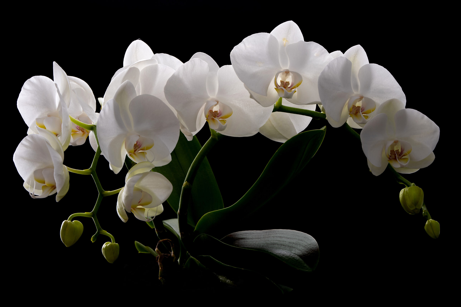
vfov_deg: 13.7
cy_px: 154
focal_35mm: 100
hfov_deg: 20.4
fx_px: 1280
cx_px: 230
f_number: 14
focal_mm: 100
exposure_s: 1.3
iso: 100
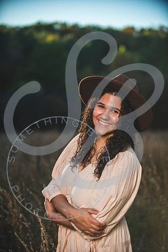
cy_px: 126
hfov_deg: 15.9
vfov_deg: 23.6
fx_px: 602
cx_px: 84
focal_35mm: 86
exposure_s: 1/1250
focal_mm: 86
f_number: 2.8
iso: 200
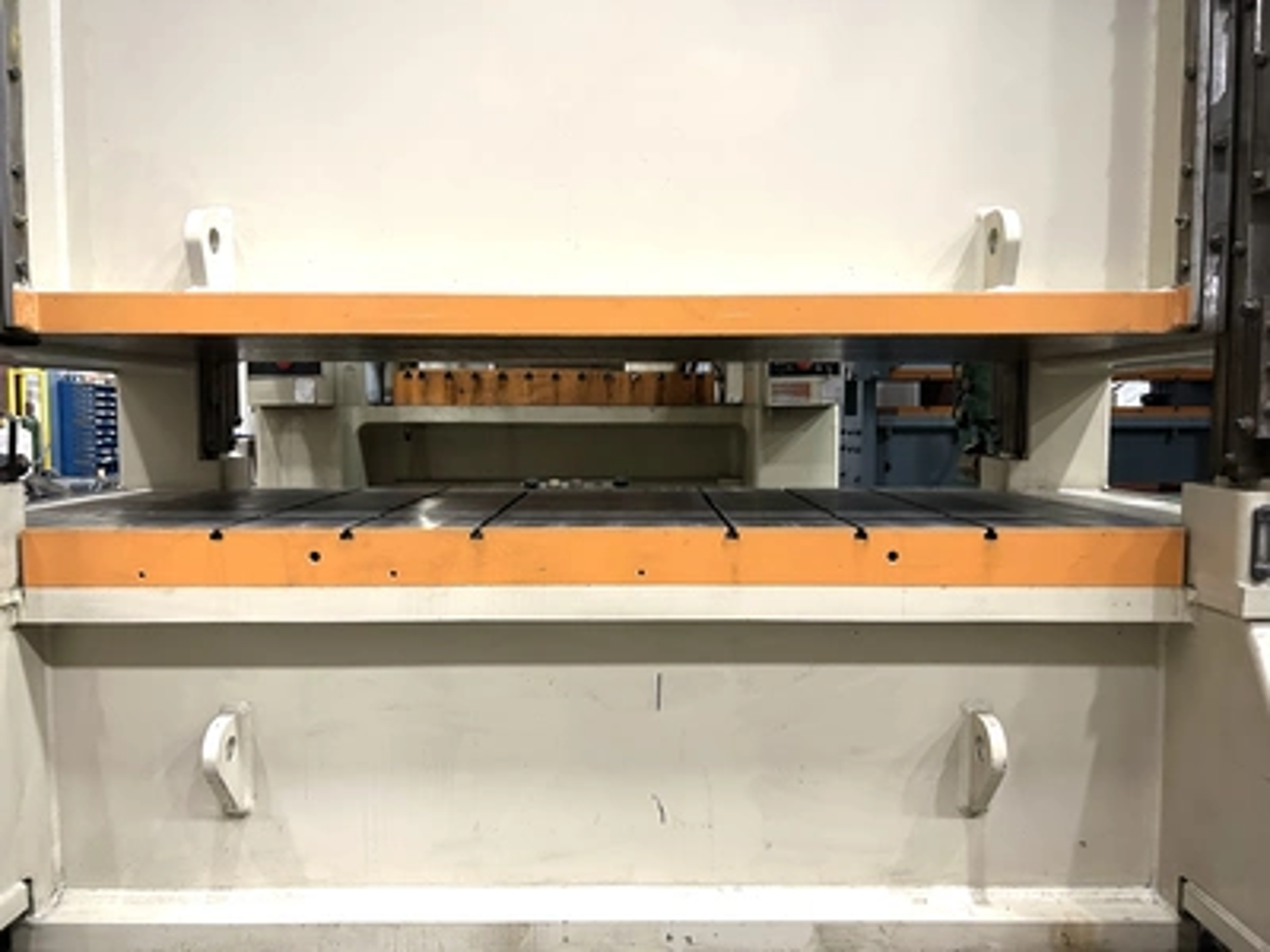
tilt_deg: -4.1
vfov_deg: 53.1
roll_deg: +0.6
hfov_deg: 67.3
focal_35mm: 26
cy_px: 476
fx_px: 954
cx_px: 635
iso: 500
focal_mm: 5.7
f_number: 1.5
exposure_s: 1/40
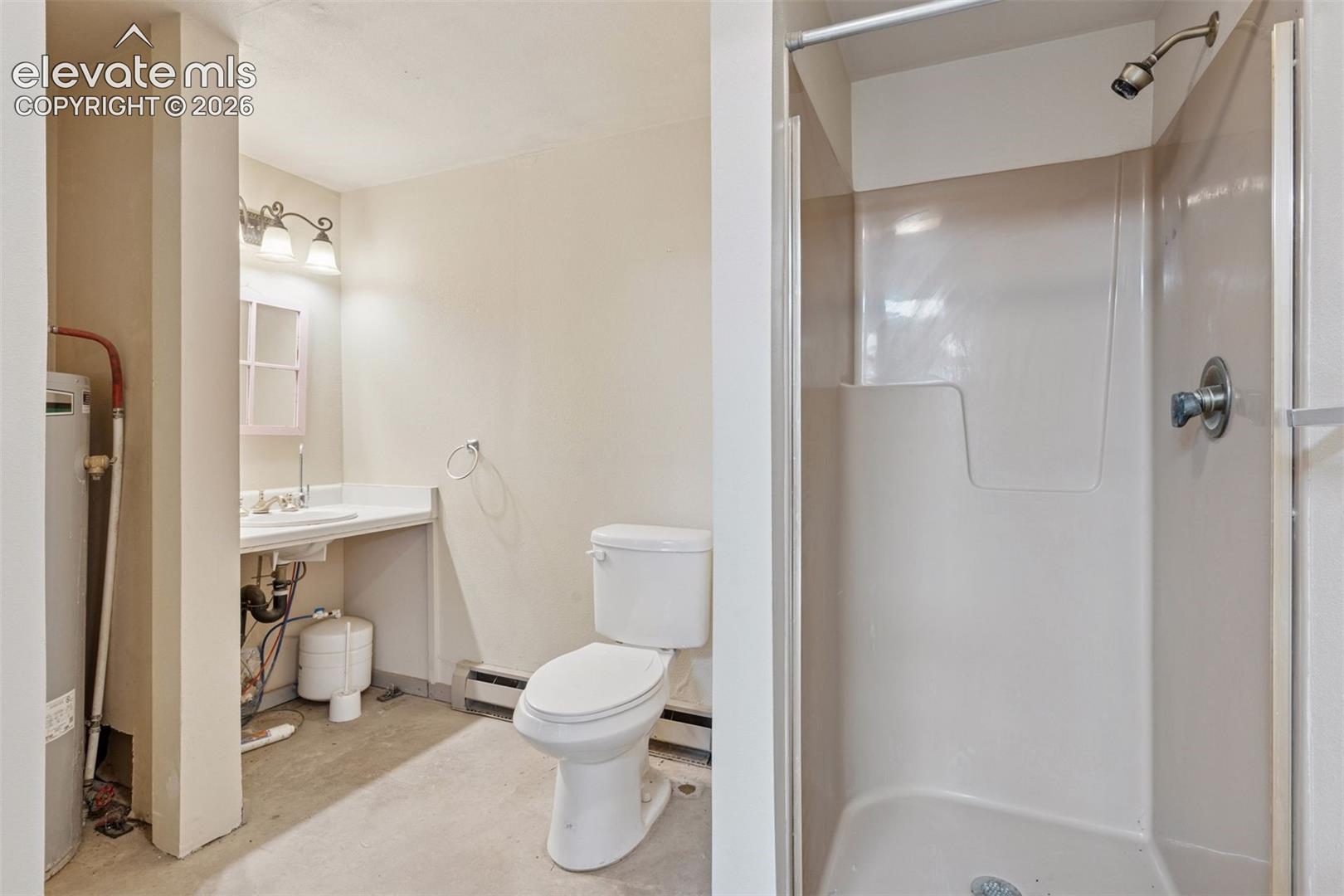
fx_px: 635
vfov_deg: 70.4
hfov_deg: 93.3
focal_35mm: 17
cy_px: 448
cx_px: 672
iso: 400
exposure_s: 1/2.5
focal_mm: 17
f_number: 10
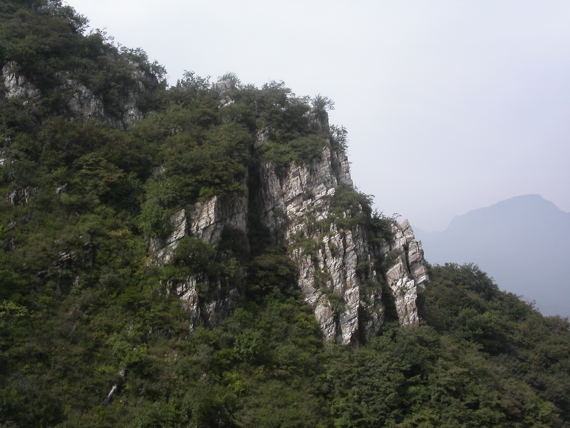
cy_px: 214
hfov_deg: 49.0
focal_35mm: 38
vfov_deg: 37.7
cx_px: 285
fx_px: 626
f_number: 8
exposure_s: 1/350
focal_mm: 7.8
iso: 100
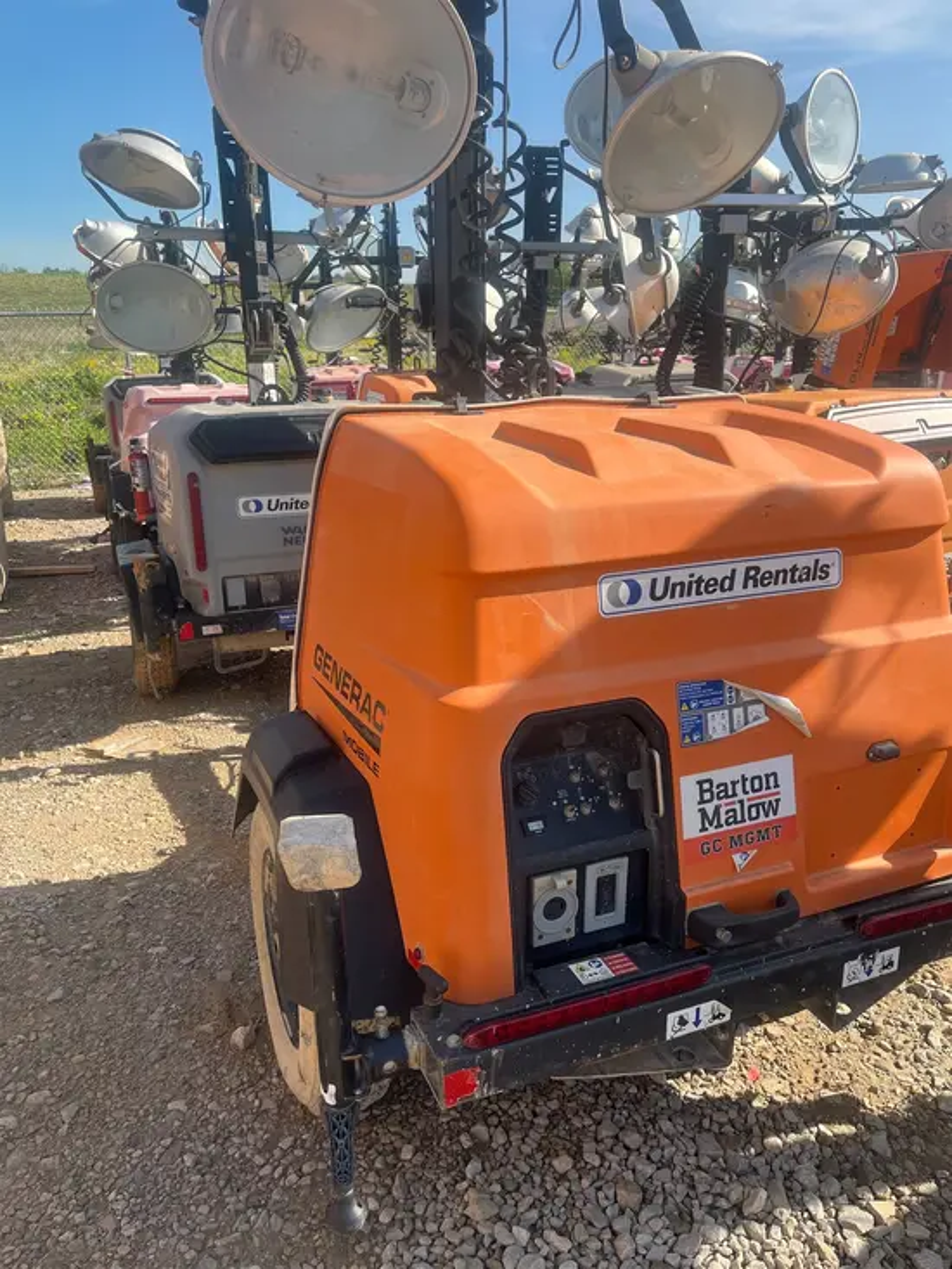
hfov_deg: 53.1
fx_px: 953
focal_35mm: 26
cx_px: 476
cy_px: 634
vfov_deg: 67.3
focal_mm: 5.1
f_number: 1.6
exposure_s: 1/1623
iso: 50
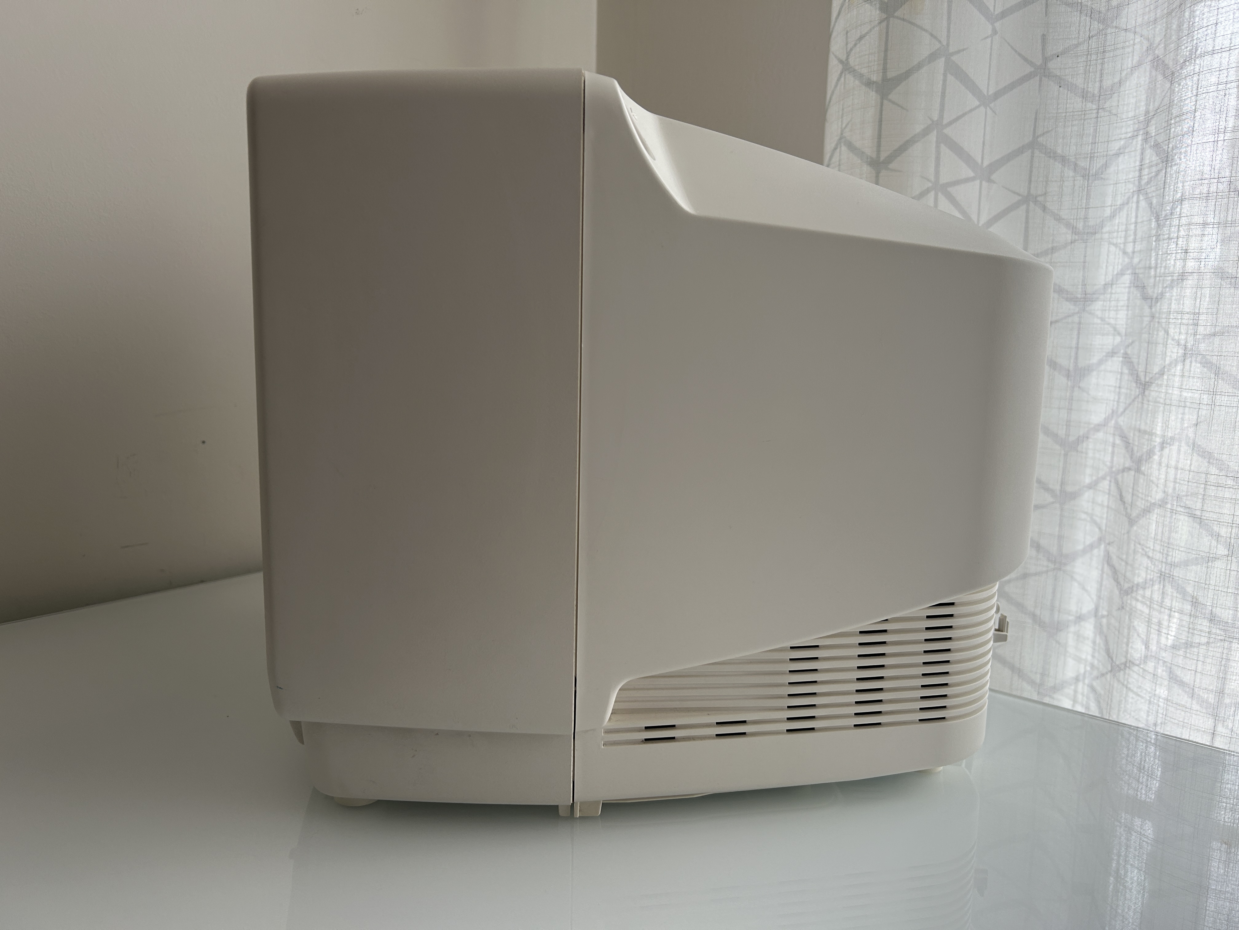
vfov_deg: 53.1
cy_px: 465
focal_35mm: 26
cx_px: 620
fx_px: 931
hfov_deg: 67.3
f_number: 1.5
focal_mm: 5.7
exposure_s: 1/121
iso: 50
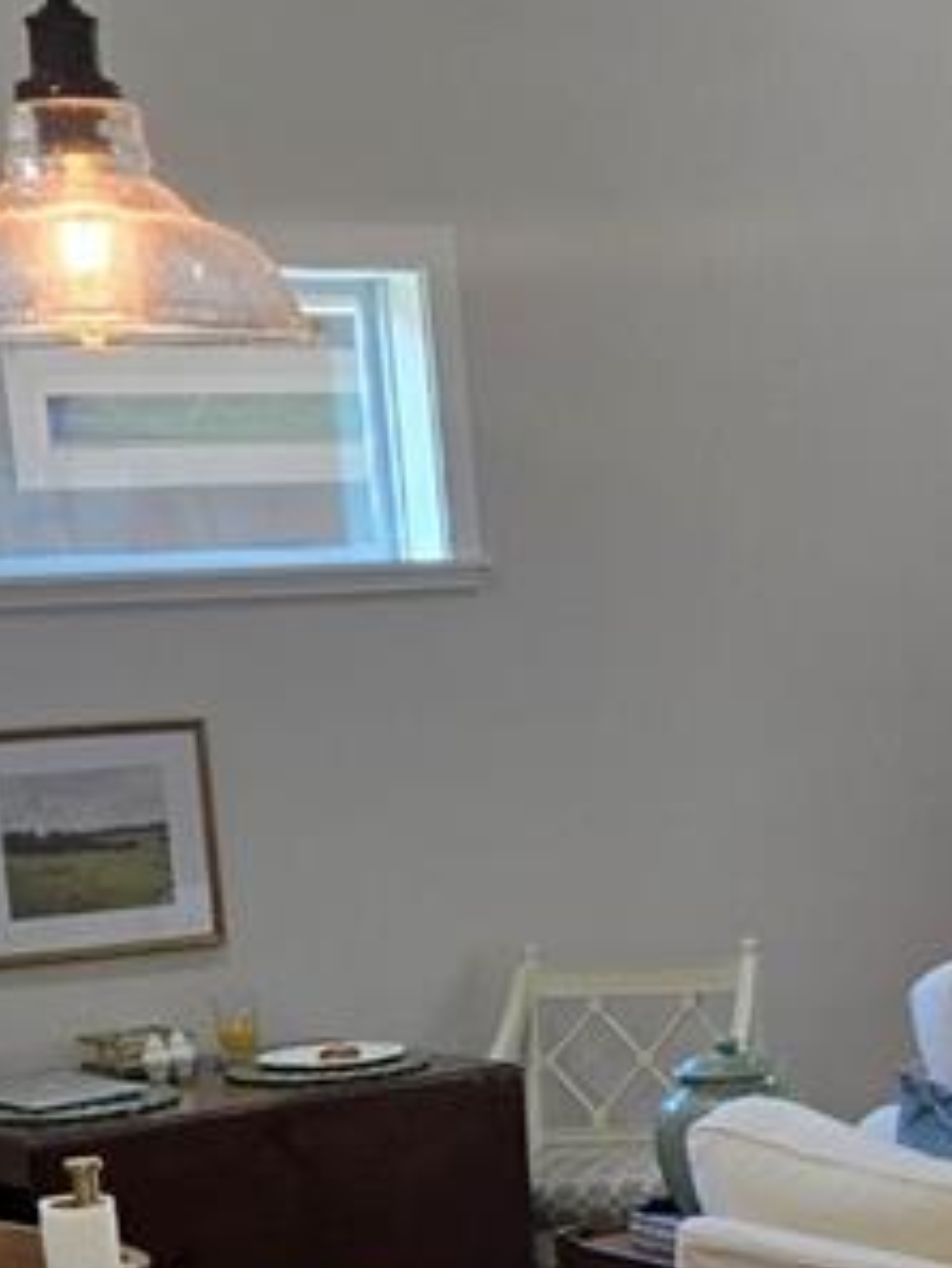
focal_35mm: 93
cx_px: 875
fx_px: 3408
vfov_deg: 20.1
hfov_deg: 15.7
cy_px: 1417
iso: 64
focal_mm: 5.4
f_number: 1.8
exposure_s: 1/120
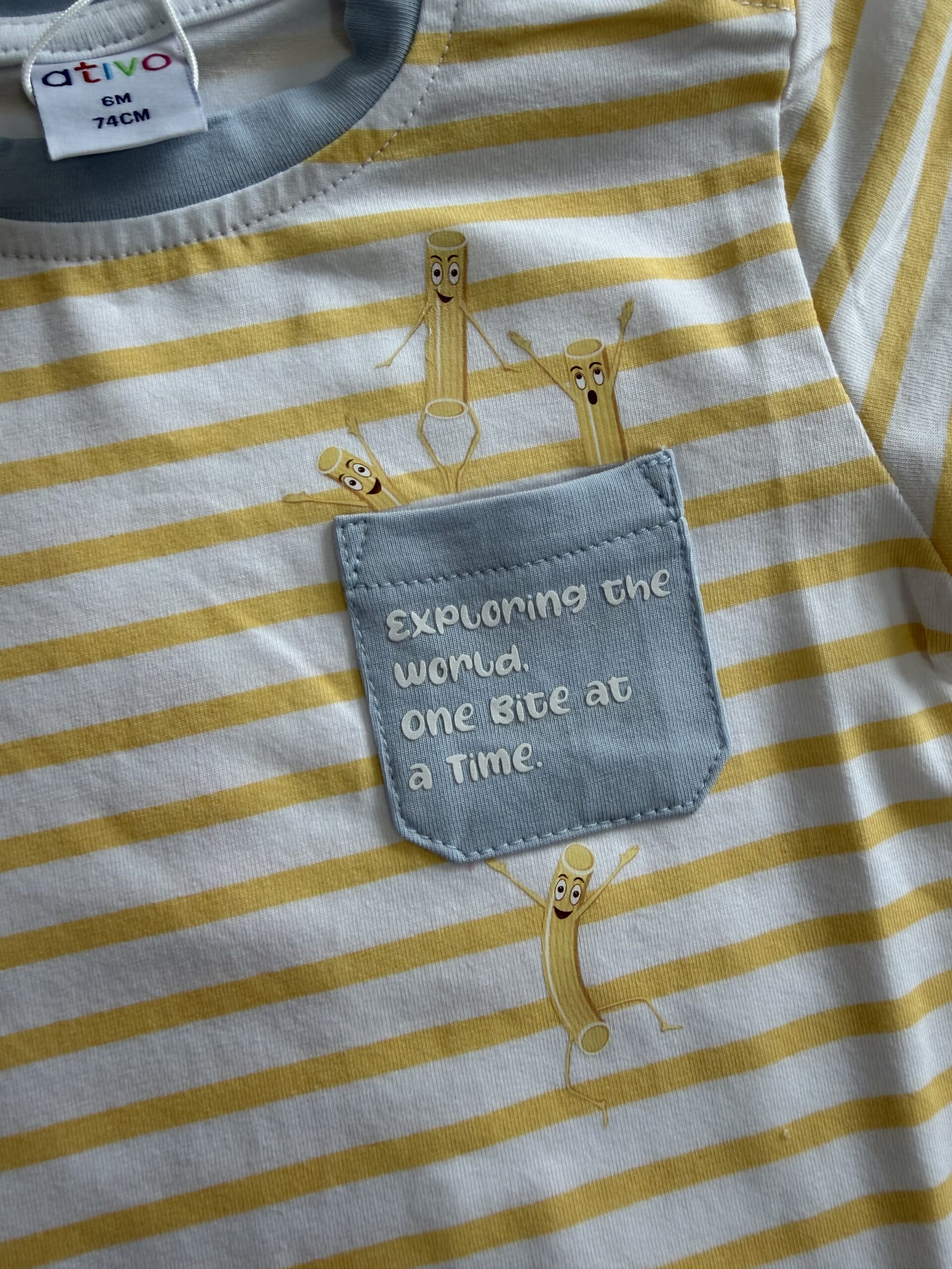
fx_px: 880
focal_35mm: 24
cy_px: 634
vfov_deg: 71.6
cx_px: 476
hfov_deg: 56.8
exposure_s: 1/100
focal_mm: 2.22
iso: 50
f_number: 2.2
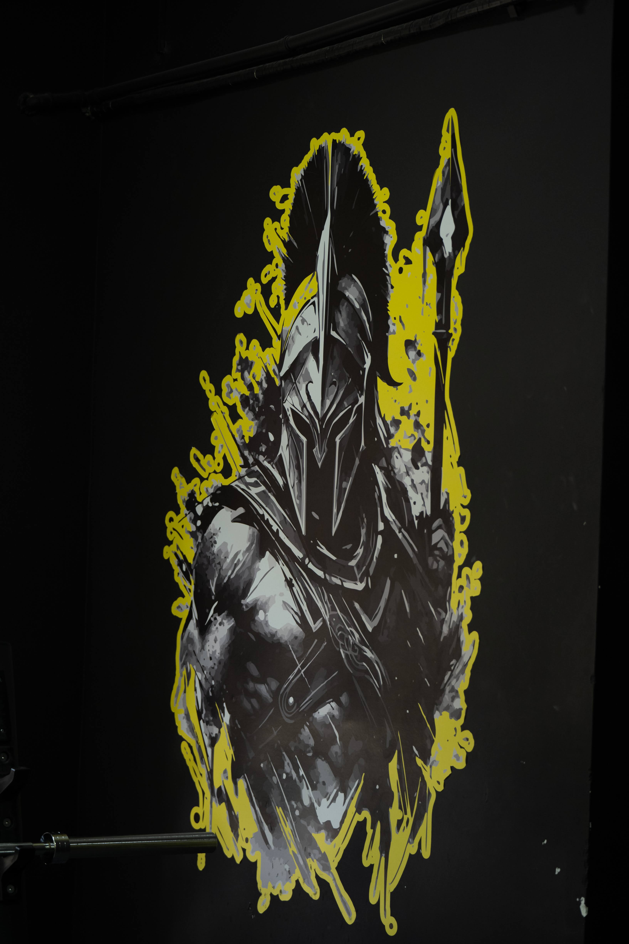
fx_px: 2359
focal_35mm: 90
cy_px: 472
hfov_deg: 15.2
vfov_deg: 22.6
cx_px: 314
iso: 800
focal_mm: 90
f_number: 2.8
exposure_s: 1/160
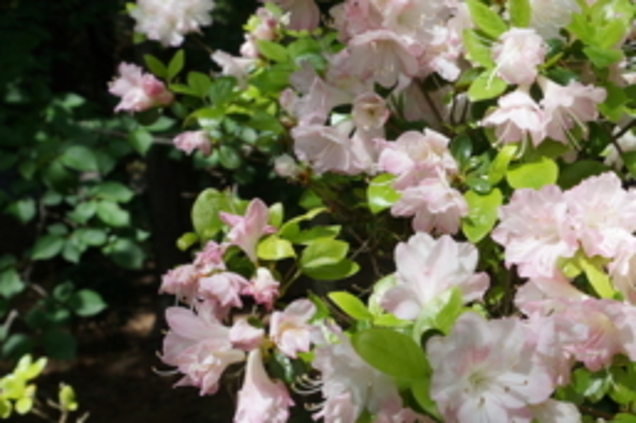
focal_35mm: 56
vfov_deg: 24.1
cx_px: 557
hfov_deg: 34.0
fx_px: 989
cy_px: 177
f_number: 8
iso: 100
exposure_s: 1/125
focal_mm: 16
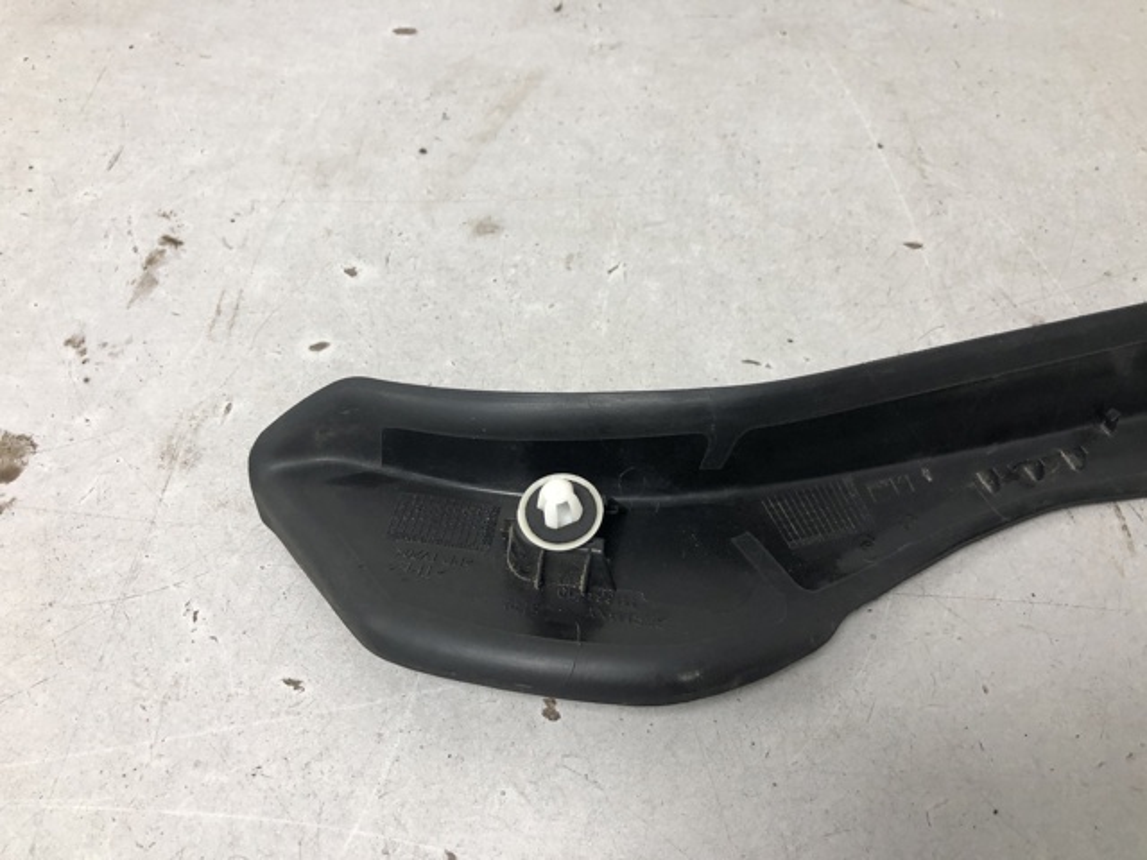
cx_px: 574
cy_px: 430
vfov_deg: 49.7
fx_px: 928
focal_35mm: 28
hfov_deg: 63.4
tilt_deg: -55.6
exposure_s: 1/25
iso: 40
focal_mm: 4
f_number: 1.8
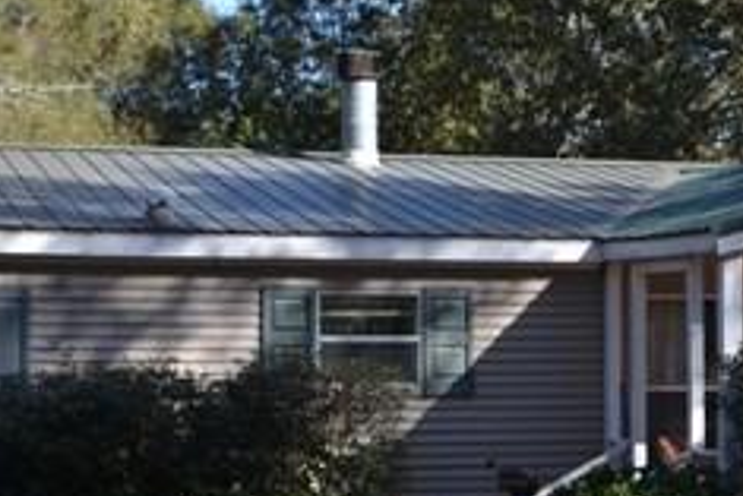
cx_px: 553
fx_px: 2024
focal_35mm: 98
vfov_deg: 14.0
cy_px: 308
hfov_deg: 20.6
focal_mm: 24
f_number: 6.3
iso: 100
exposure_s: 1/160
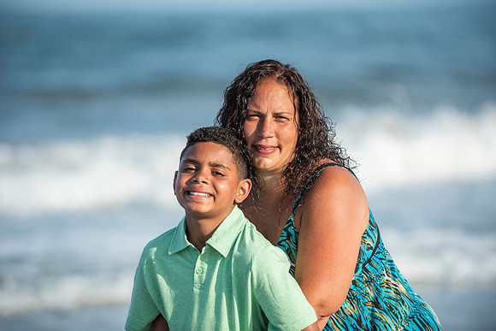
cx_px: 248
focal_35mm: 200
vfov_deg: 6.9
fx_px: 2756
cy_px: 166
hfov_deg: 10.3
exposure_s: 1/4000
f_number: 3.5
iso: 250
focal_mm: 200
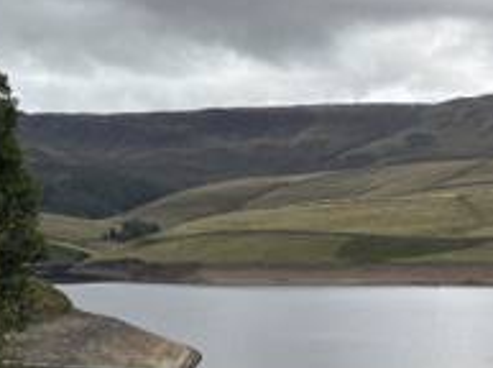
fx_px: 1151
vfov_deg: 18.1
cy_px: 151
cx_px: 524
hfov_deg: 22.9
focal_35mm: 81
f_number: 1.6
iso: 50
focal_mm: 5.96
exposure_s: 1/2710
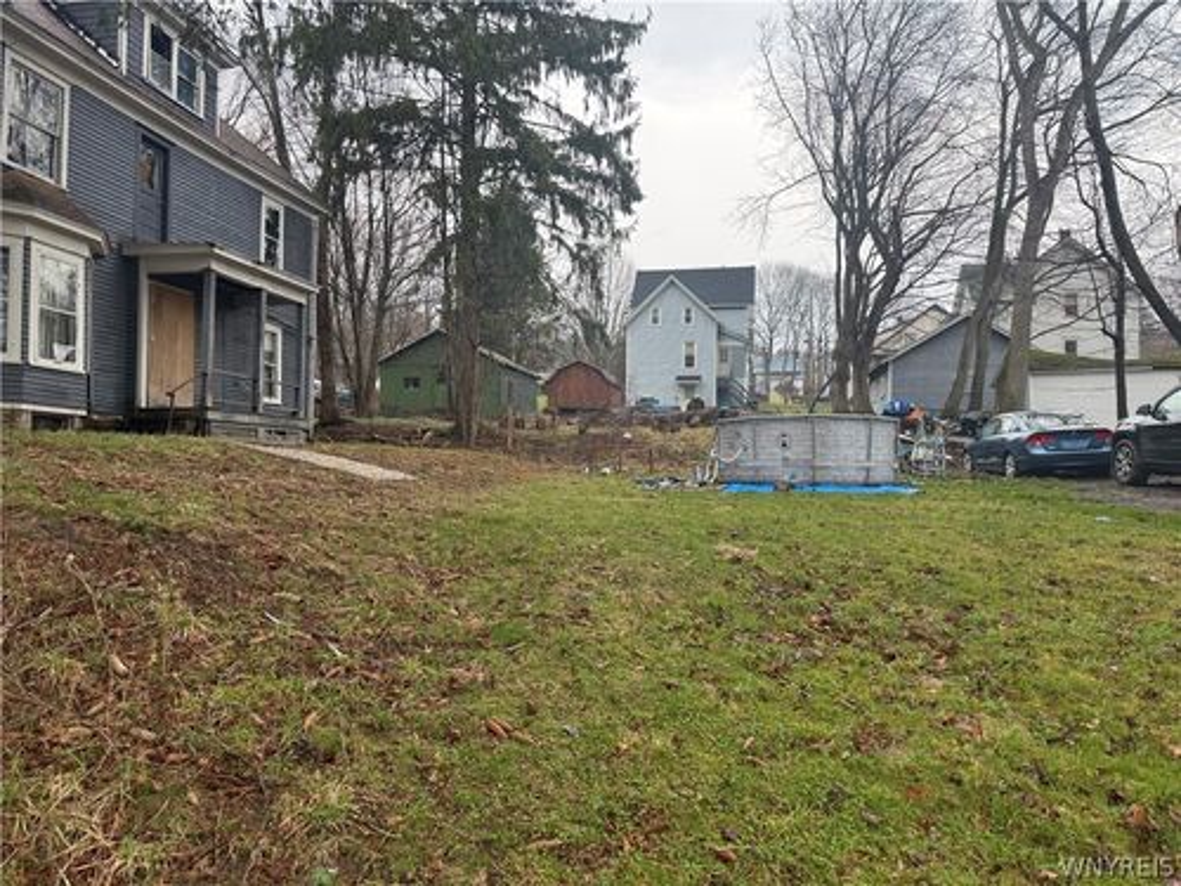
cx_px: 590
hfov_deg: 71.6
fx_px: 819
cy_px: 443
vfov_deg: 56.8
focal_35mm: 24
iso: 100
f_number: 1.78
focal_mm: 6.76
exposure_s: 1/665
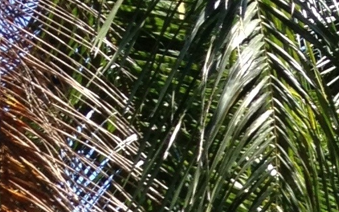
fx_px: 2189
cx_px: 427
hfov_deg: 8.7
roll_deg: +2.9
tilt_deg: -1.4
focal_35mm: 237
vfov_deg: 5.1
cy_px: 740
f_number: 2.4
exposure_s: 1/502
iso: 50
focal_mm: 4.28
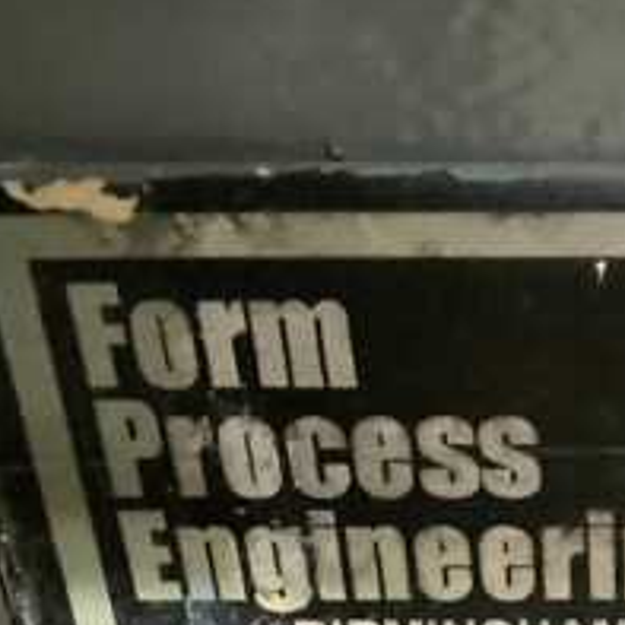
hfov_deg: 21.2
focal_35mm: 78
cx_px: 663
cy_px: 698
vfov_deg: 21.0
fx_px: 1593
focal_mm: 3
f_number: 1.8
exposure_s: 1/30
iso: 500
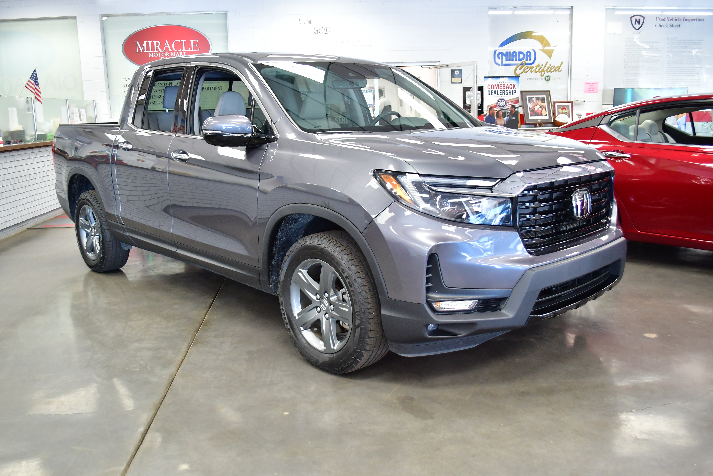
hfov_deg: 57.2
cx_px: 356
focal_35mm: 33
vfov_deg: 40.0
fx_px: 654
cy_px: 238
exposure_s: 1/40
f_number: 4
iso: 1100
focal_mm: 22
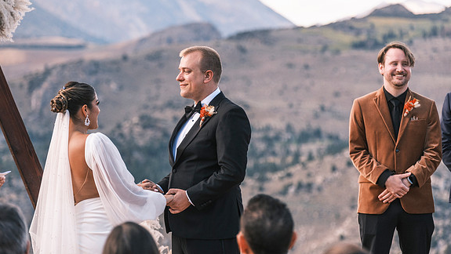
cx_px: 227
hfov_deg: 14.3
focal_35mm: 150
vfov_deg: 8.1
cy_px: 113
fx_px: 1795
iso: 400
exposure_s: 1/1250
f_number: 2.8
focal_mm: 94.5
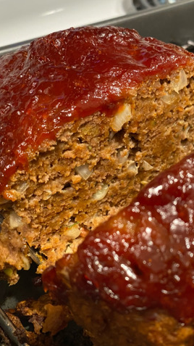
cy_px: 173
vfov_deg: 52.8
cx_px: 153
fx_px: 348
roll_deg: -0.7
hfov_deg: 30.5
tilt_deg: -42.2
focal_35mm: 38
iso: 500
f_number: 1.8
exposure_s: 1/40
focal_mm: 4.25
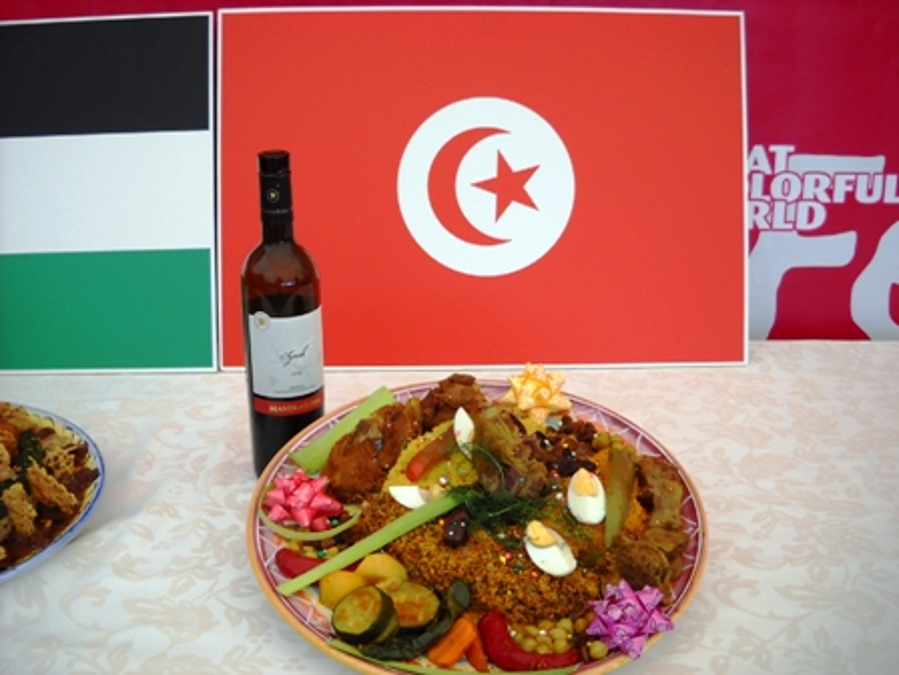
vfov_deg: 35.1
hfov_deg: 45.8
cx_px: 450
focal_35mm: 41
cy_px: 338
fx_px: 1065
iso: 64
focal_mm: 6.72
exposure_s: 1/88
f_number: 3.1
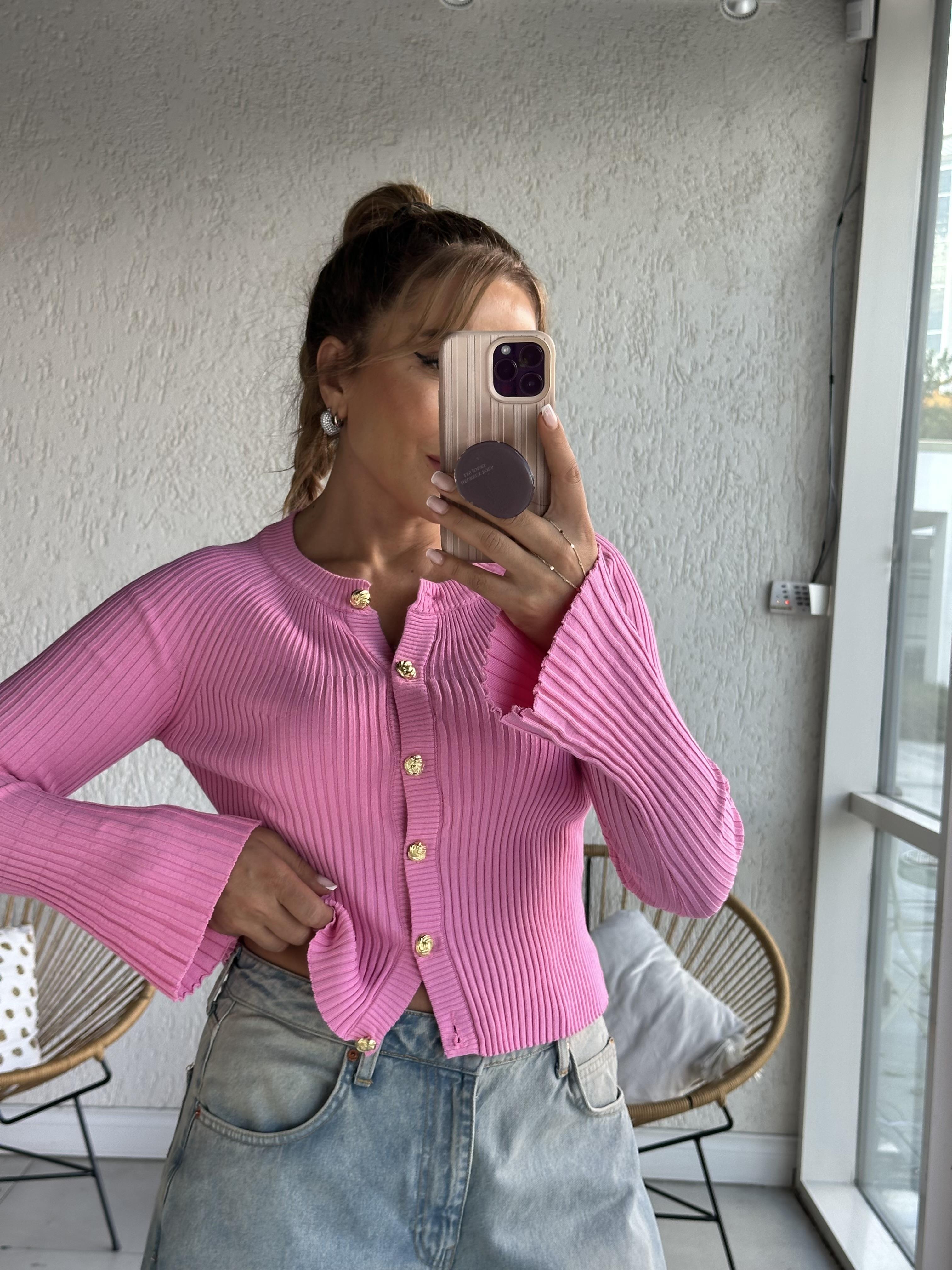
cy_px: 635
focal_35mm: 48
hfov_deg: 30.3
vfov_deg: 39.7
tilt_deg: -15.1
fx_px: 1760
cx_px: 476
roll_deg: -3.4
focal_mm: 6.86
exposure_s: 1/167
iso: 64
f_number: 1.78
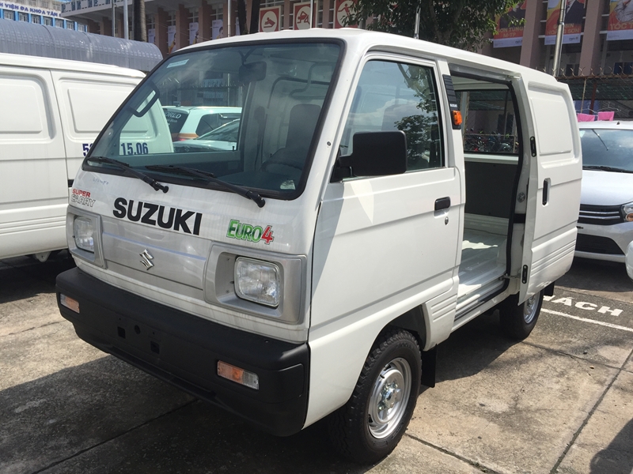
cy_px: 237
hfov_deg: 61.7
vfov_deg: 48.2
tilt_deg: -10.5
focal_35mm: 29
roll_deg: -4.6
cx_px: 316
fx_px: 530
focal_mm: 4.15
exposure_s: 1/2639
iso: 32
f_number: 2.2
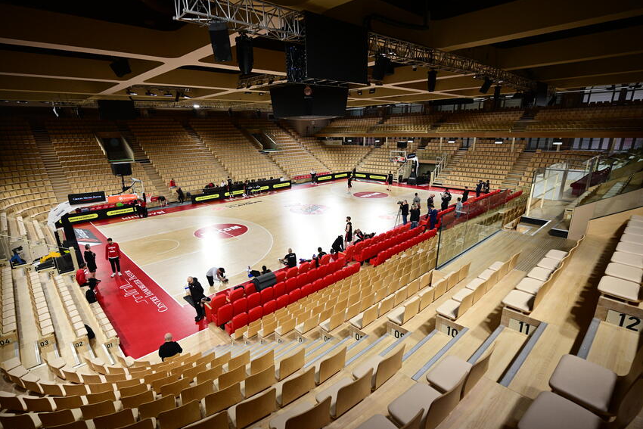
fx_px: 322
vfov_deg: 67.4
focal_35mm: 18
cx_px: 303
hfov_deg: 89.9
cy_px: 213
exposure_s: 1/1250
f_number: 2.8
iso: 1250
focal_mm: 17
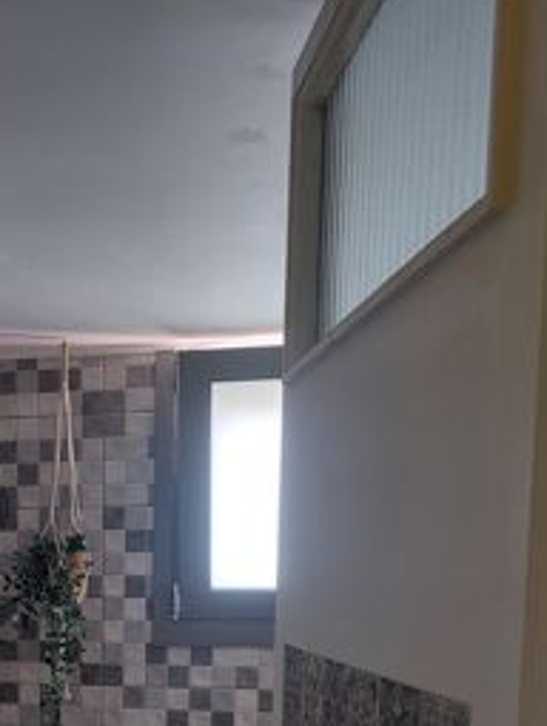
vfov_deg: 35.6
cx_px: 38
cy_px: 672
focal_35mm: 50
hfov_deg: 27.9
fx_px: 1051
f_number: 1.8
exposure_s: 1/60
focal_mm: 5.23
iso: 160
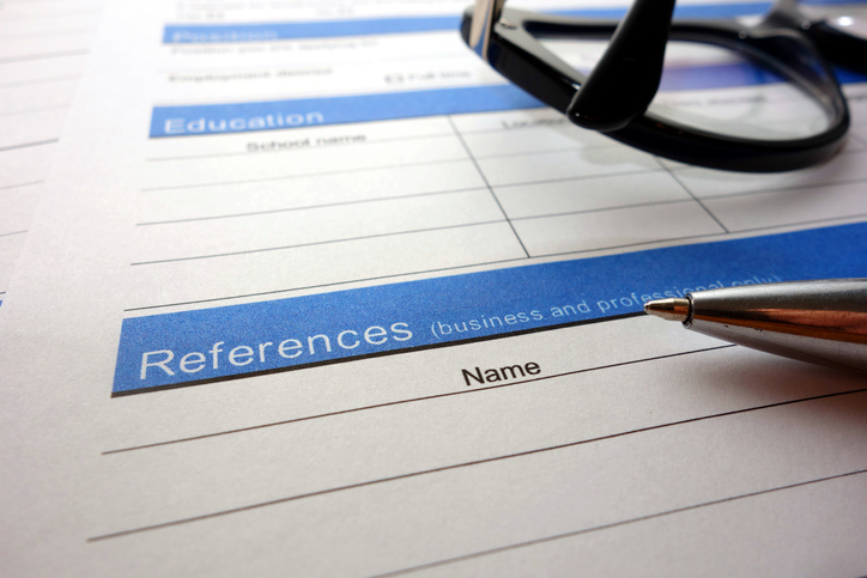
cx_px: 434
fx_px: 674
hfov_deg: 65.5
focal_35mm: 28
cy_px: 289
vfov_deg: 46.4
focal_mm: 10.4
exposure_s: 1/60
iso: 125
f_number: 6.3
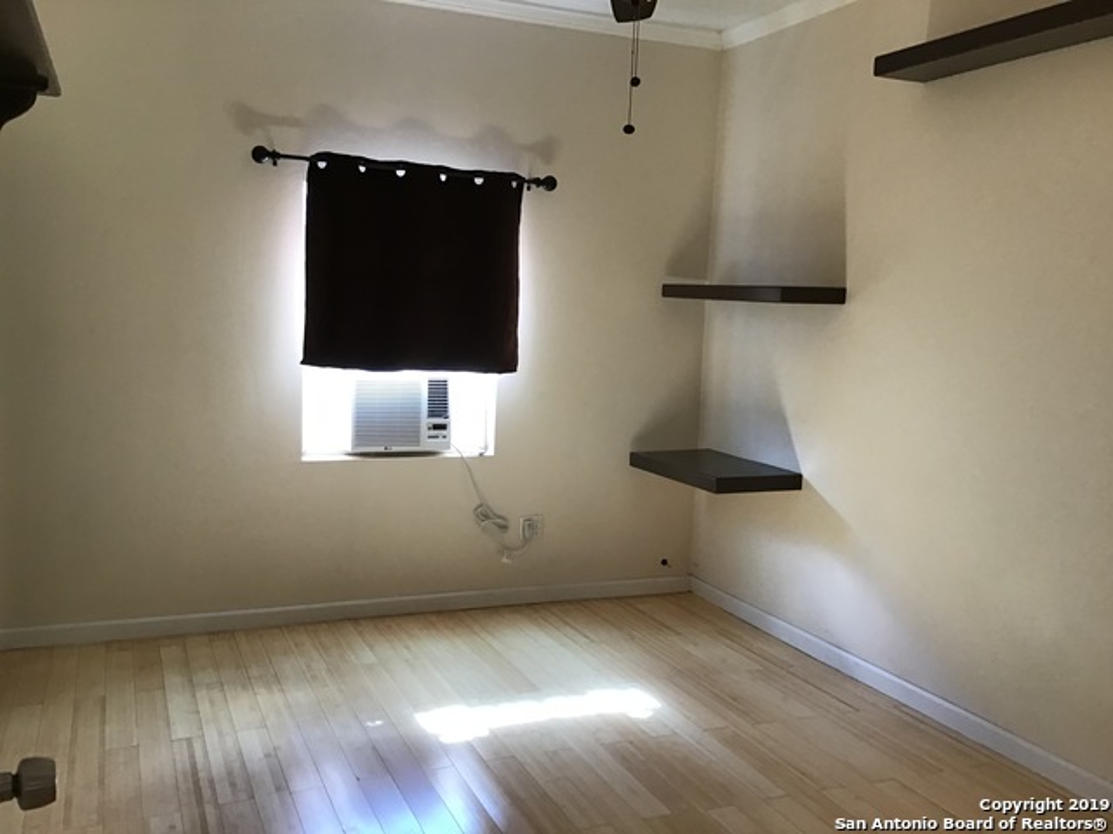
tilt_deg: -6.4
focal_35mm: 31
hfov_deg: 58.4
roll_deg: -4.7
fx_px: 997
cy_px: 417
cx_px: 556
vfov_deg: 45.4
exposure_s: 1/30
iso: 64
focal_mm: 3.3
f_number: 2.4
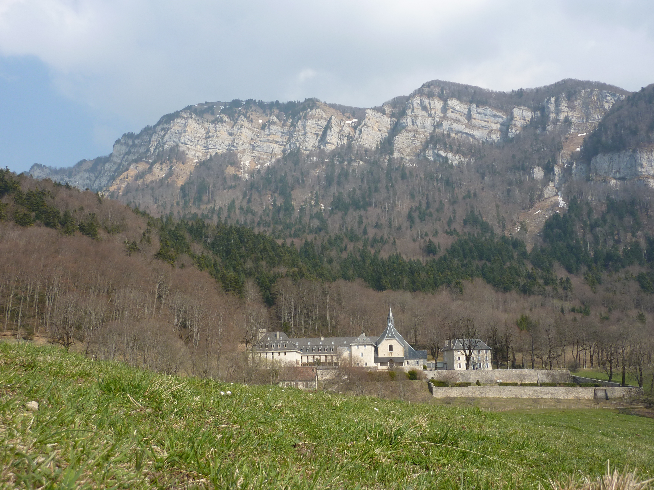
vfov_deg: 44.2
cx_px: 327
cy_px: 245
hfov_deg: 56.8
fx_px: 605
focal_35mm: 32
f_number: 4.5
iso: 80
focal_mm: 5.3
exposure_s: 1/500
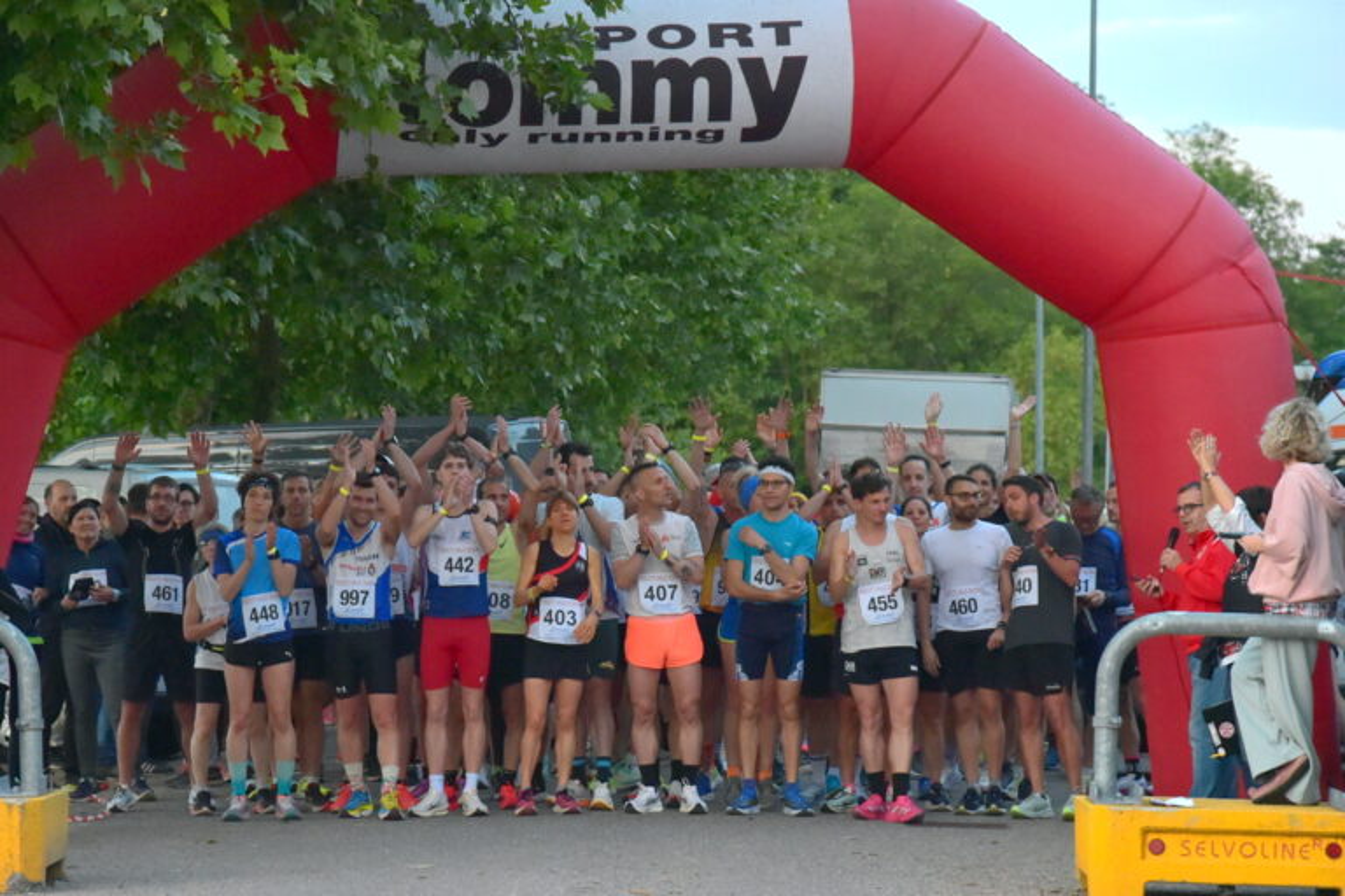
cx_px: 672
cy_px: 448
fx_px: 4483
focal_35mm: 120
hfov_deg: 17.1
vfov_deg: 11.4
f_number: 5.6
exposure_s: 1/1000
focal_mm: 120
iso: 3200
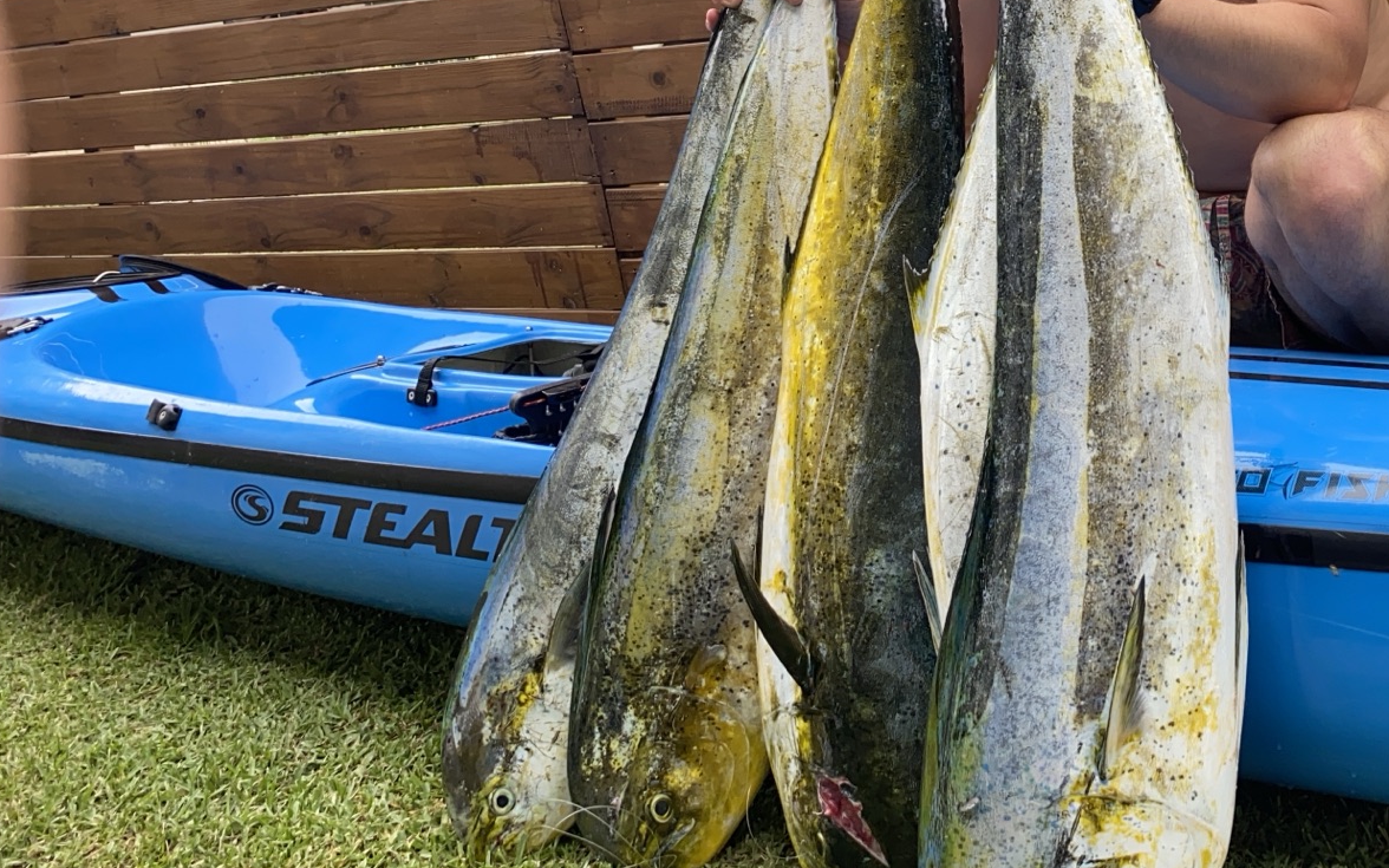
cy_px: 178
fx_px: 1703
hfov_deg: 42.6
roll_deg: +8.4
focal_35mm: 45
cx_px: 1082
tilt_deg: -11.6
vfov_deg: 28.0
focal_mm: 4.25
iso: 32
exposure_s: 1/204
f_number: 1.8
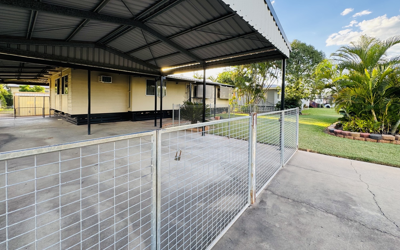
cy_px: 103
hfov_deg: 101.5
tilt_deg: -0.7
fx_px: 163
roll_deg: -0.4
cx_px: 198
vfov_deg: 74.2
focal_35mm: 15
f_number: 2.2
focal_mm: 2.22
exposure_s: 1/104
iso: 40
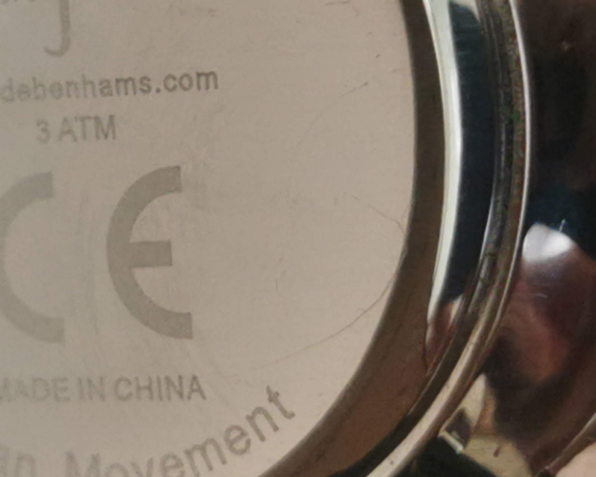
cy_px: 139
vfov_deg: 8.5
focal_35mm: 182
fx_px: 3210
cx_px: 140
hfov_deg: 10.6
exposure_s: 1/50
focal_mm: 5.56
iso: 125
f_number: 1.6
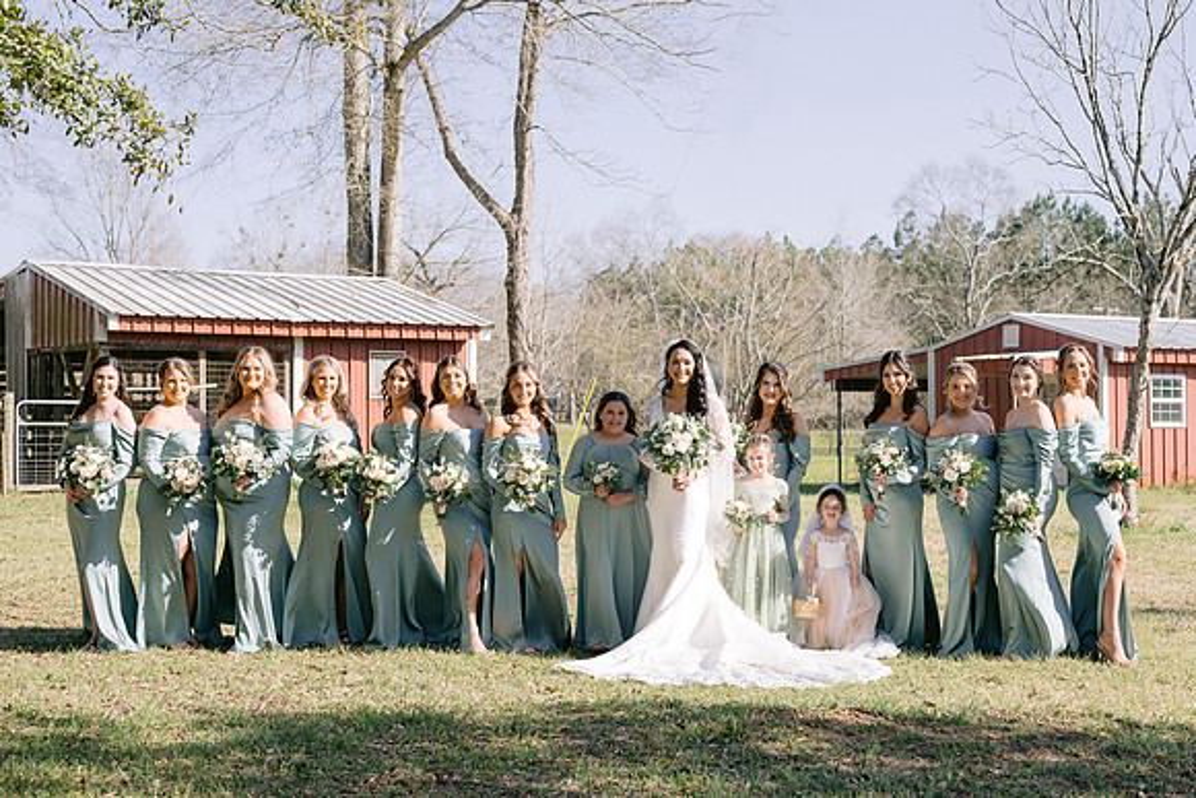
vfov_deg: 22.4
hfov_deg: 33.0
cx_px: 598
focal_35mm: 61
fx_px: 2018
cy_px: 387
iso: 80
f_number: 4
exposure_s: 1/500
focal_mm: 50
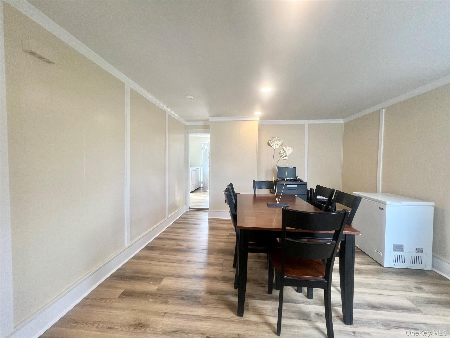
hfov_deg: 106.2
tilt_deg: -2.1
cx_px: 225
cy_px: 169
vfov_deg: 89.9
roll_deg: -1.1
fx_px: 169
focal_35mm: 13
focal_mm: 1.57
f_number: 1.8
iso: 125
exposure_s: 1/120
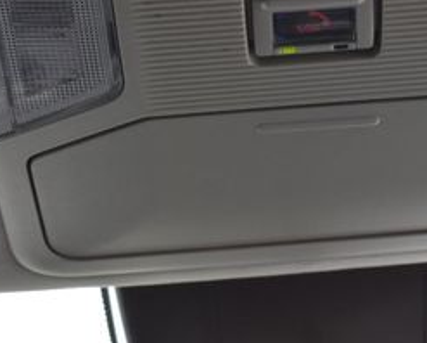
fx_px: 1568
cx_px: 334
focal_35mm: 124
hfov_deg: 15.4
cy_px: -7
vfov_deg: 12.3
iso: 400
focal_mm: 34
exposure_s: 1/30
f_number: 7.1
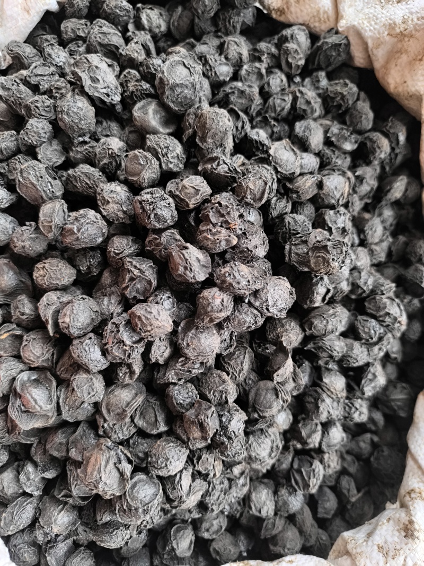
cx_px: 212
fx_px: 376
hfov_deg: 58.9
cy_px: 283
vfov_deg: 73.9
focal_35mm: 23
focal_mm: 6.14
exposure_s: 1/100
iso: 640
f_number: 1.65
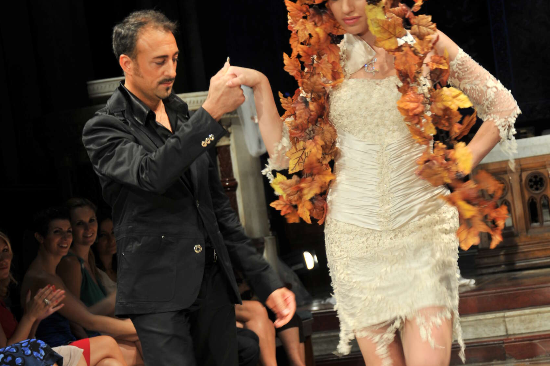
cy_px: 234
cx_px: 276
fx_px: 2154
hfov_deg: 14.6
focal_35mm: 141
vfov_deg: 9.7
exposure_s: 1/25
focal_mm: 62
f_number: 5.6
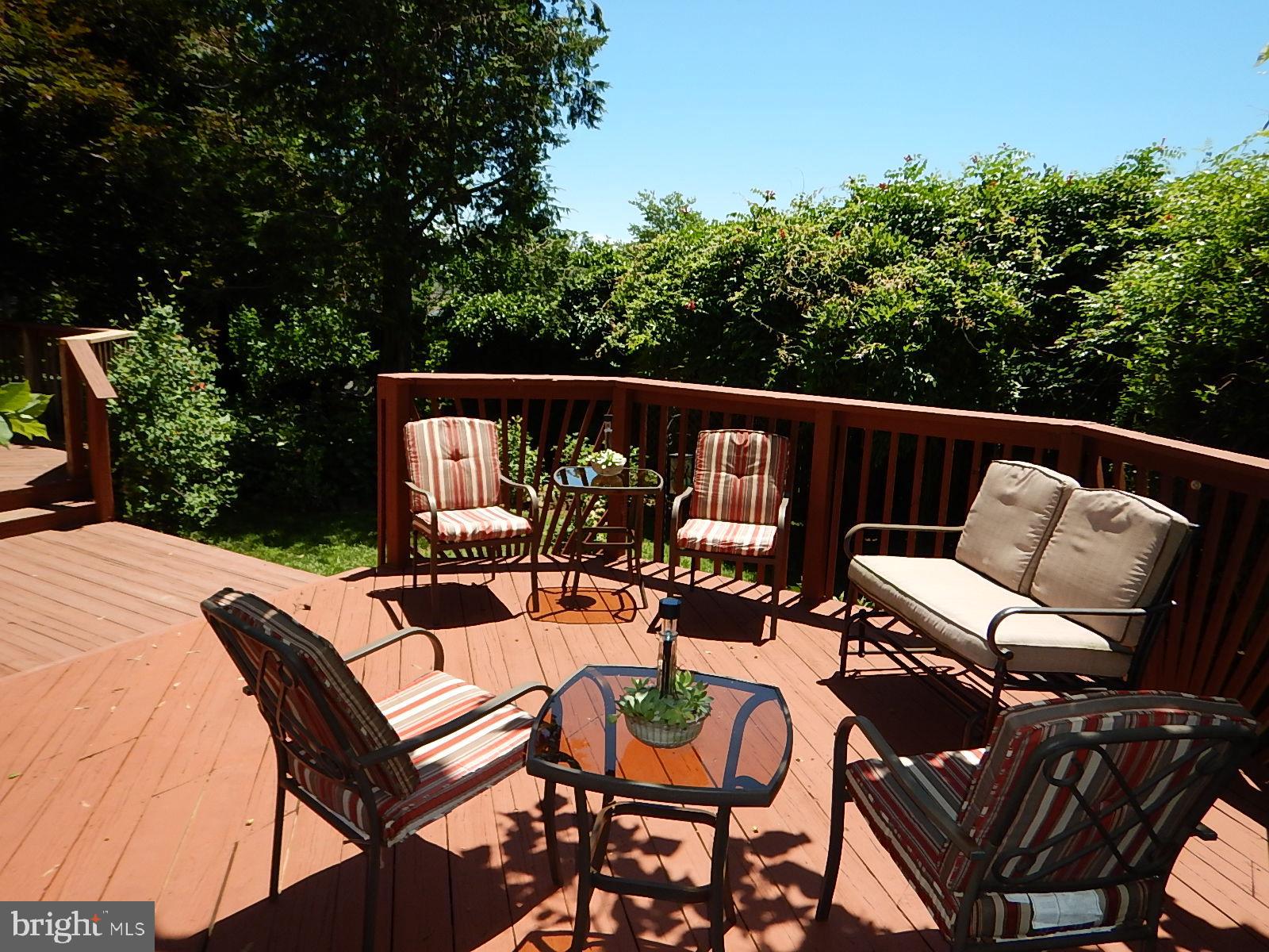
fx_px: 880
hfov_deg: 71.6
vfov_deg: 56.8
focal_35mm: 24
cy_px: 476
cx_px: 634
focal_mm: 4.3
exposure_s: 1/1000
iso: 125
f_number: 2.8
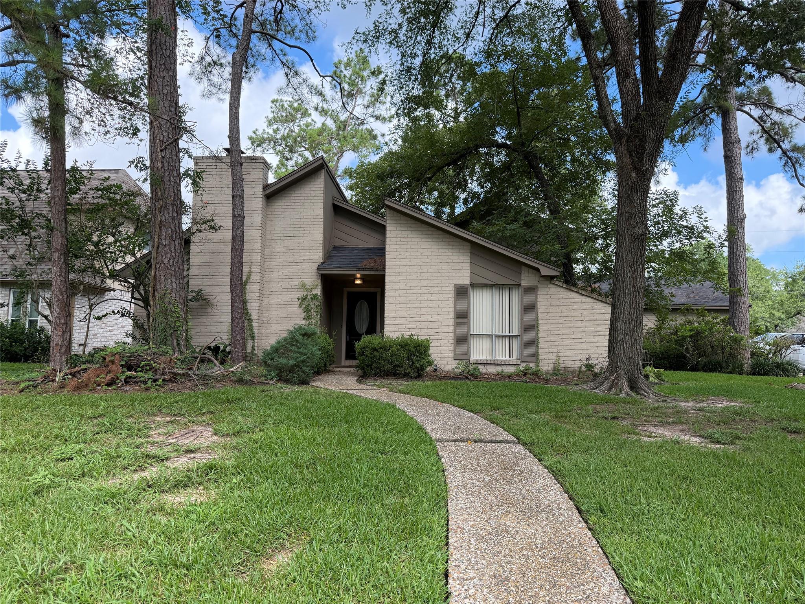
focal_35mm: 24
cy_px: 302
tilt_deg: +5.1
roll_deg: -2.1
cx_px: 402
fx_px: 558
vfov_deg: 56.8
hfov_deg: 71.6
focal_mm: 6.76
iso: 100
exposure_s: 1/898
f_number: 1.78
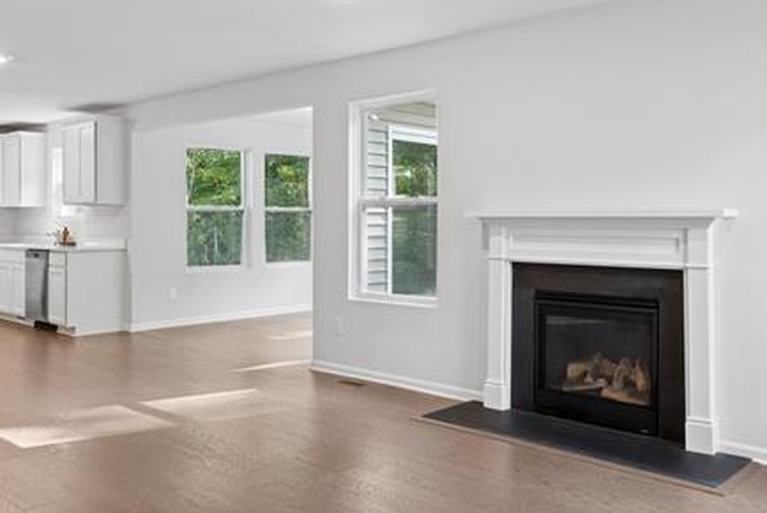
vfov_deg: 40.0
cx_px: 438
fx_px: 704
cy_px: 227
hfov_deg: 57.0
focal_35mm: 33
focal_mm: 14
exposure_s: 1.3
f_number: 9
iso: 80
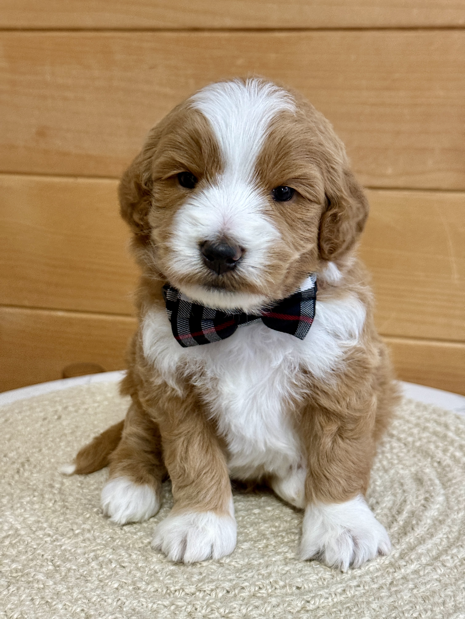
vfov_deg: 39.7
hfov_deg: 30.3
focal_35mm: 48
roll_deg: -0.8
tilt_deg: -12.2
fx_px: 860
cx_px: 232
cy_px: 310
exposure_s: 1/40
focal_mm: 6.76
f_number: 1.78
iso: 320
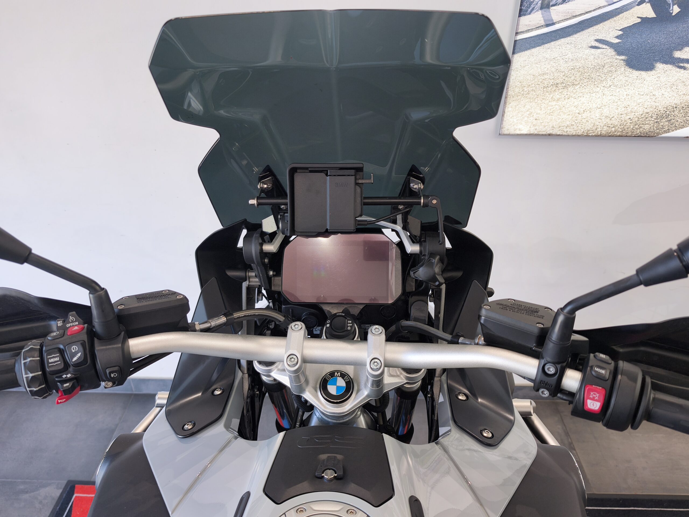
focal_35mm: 25
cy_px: 258
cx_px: 344
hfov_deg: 69.4
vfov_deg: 54.9
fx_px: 498
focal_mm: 6.57
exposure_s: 1/100
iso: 64
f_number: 1.6
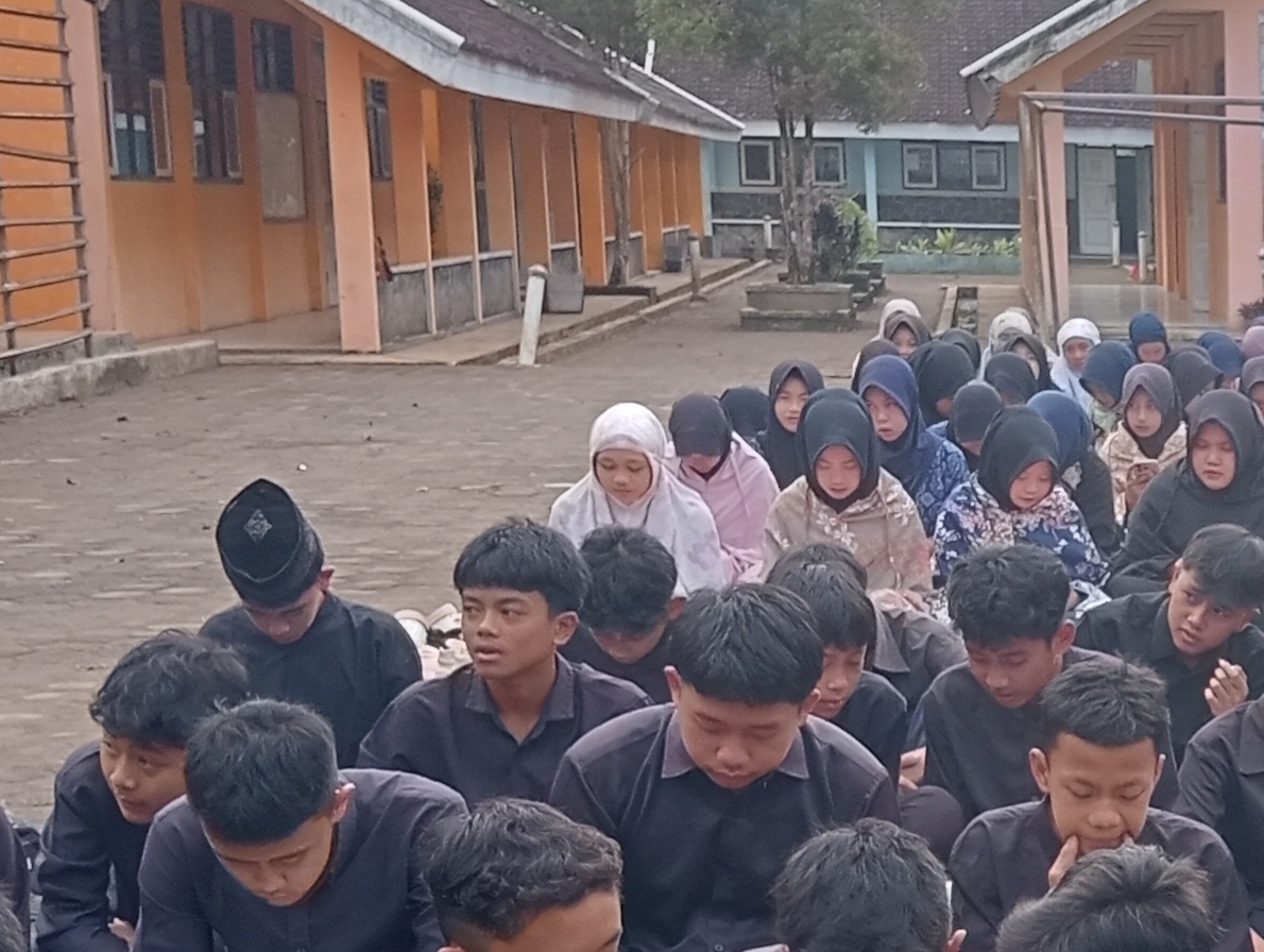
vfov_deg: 15.2
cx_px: 1610
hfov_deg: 19.0
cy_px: 963
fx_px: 3510
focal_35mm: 96
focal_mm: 3.98
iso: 101
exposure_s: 1/1634
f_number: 1.8
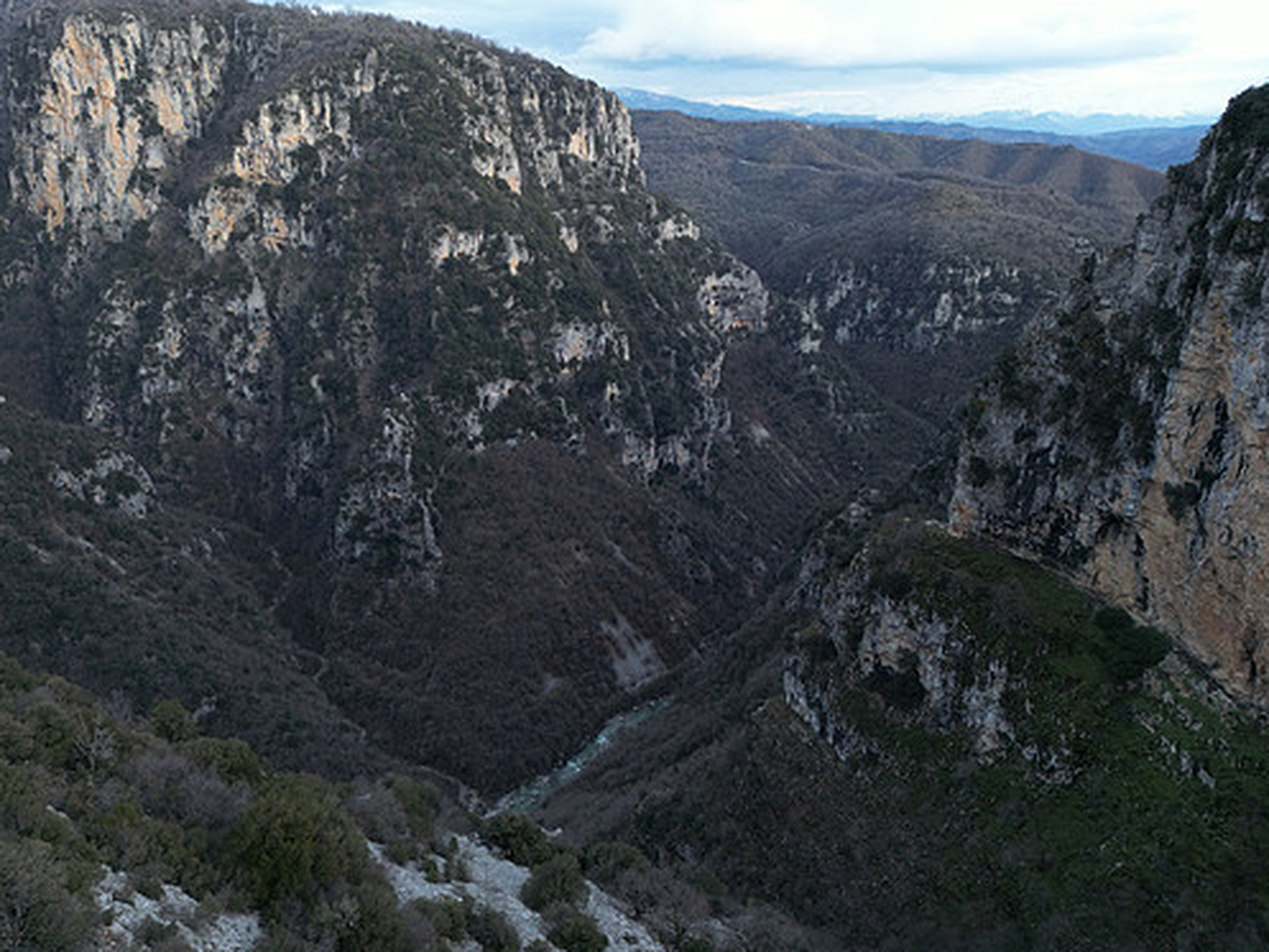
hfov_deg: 63.3
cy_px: 504
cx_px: 569
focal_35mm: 28
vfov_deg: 49.7
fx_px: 1027
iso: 100
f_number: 1.7
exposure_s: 1/40
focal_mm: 6.72
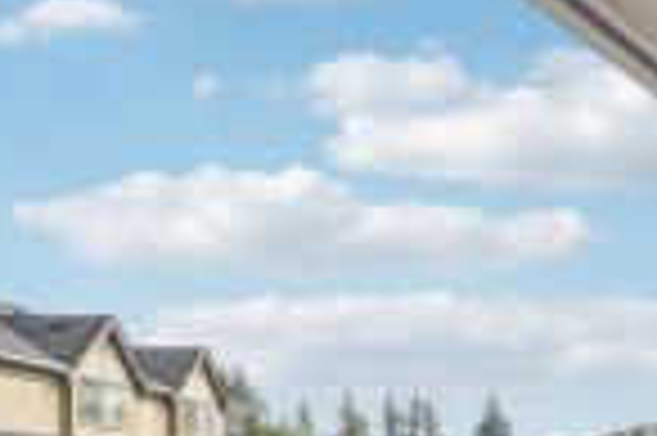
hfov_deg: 37.0
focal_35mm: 44
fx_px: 802
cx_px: 734
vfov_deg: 27.0
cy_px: 519
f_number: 8
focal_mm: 16
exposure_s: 1/1000
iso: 1600
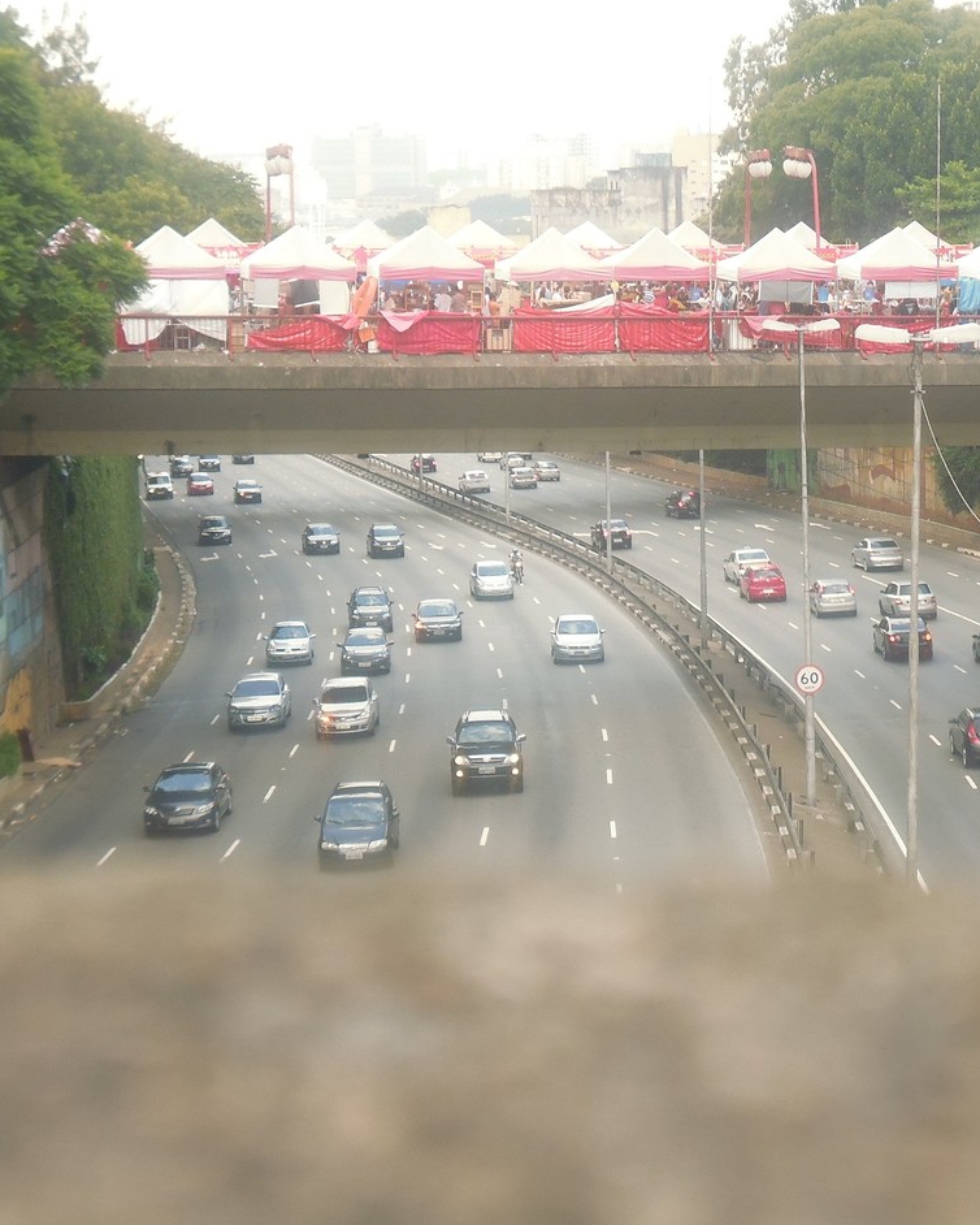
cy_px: 592
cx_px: 695
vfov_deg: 22.0
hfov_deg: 17.6
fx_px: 3153
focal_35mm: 87
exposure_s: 1/60
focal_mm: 10.6
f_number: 4.5
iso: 100
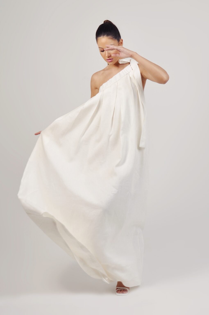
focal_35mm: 57
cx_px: 104
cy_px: 158
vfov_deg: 35.1
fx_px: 498
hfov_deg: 23.7
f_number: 11
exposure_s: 1/160
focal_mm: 38
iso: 200
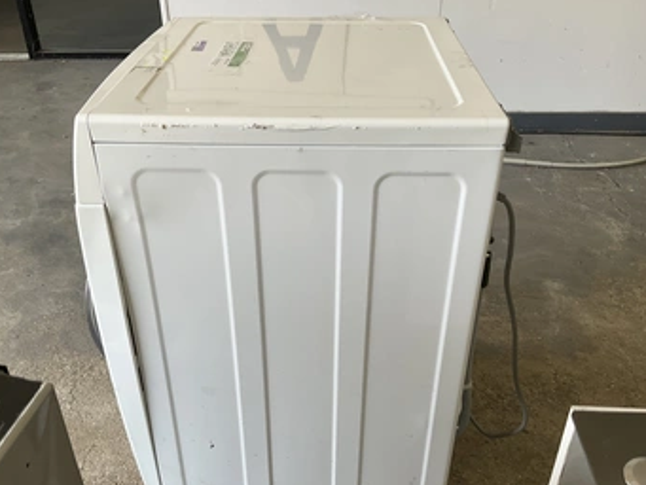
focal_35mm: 34
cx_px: 307
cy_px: 265
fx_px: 635
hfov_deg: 53.9
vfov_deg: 41.8
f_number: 1.8
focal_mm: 3
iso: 40
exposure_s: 1/120
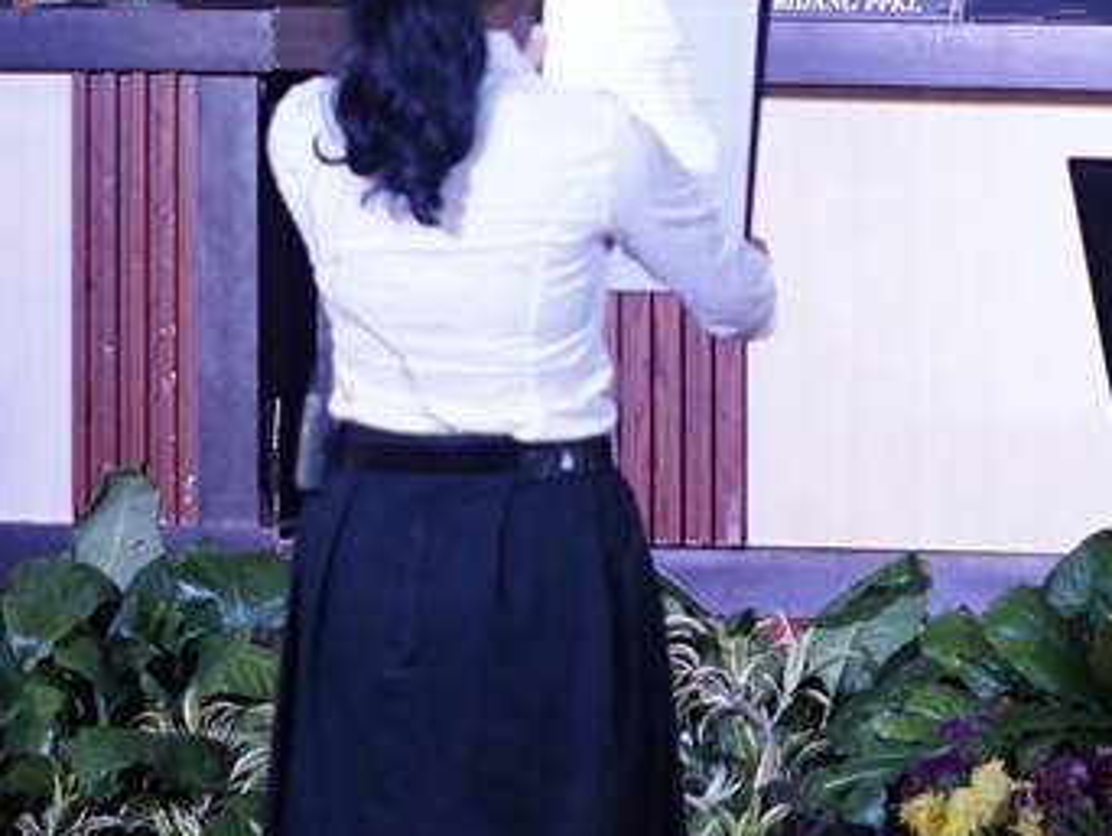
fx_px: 8133
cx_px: 1112
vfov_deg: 5.9
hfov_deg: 7.8
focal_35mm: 253
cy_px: 68
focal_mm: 50
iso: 200
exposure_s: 1/100
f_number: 1.8
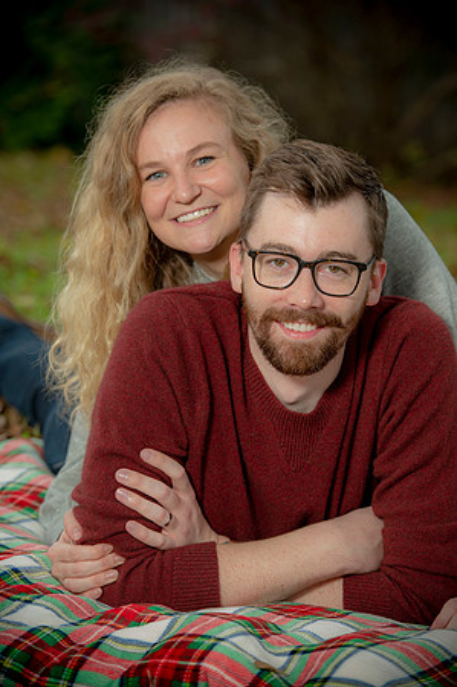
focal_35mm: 135
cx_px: 228
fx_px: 2576
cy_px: 344
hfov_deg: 10.1
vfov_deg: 15.2
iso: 160
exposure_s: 1/200
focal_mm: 135
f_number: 4.5
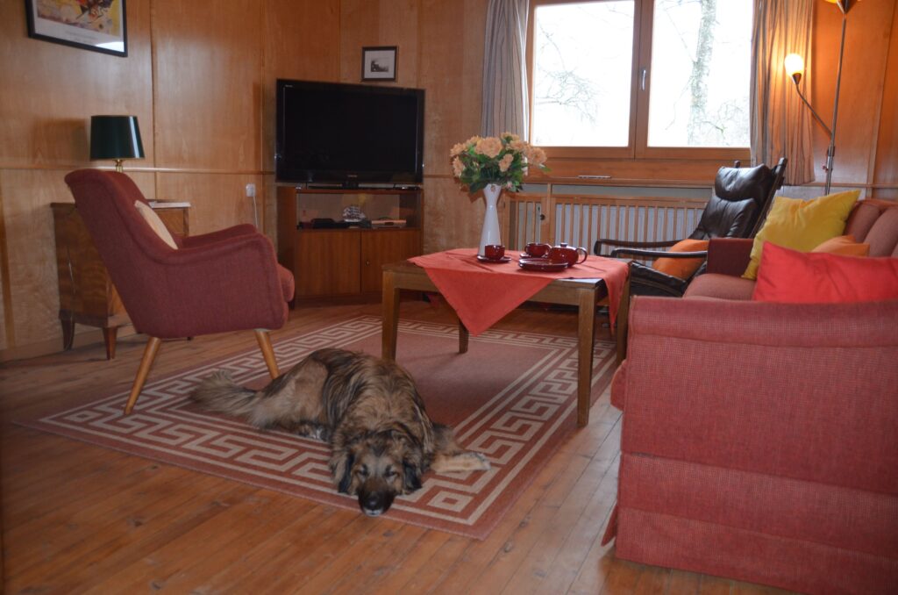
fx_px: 672
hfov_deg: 67.5
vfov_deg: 47.7
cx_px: 449
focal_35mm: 27
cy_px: 298
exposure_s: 1/60
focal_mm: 18
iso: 560
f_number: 3.5
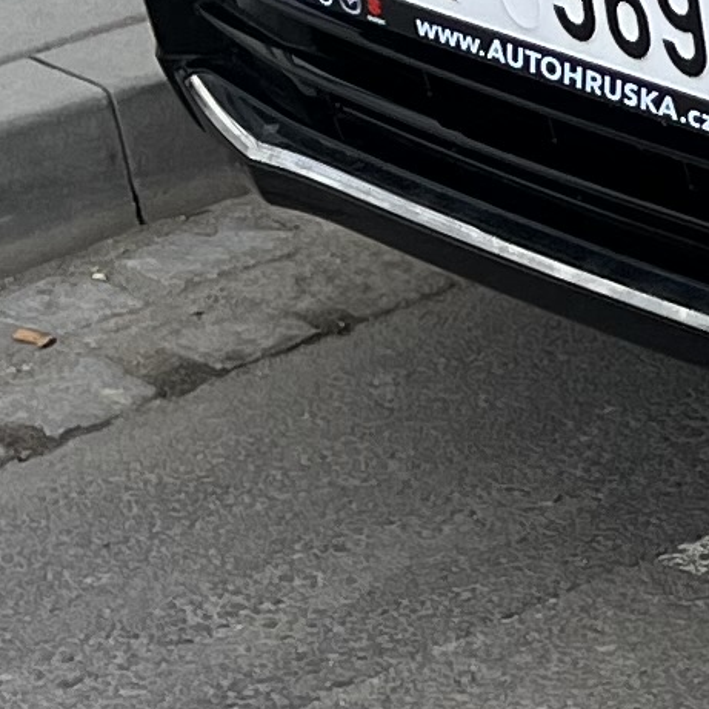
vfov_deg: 8.6
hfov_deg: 7.6
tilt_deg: -19.2
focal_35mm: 201
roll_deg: -2.2
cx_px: 2141
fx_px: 4658
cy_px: -206
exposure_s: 1/608
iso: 50
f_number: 1.6
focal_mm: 5.1
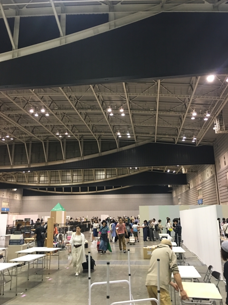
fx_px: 264
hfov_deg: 46.8
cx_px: 116
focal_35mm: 30
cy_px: 149
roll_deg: +0.1
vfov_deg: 60.0
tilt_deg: +14.8
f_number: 2.2
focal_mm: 4.15
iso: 80
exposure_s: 1/10
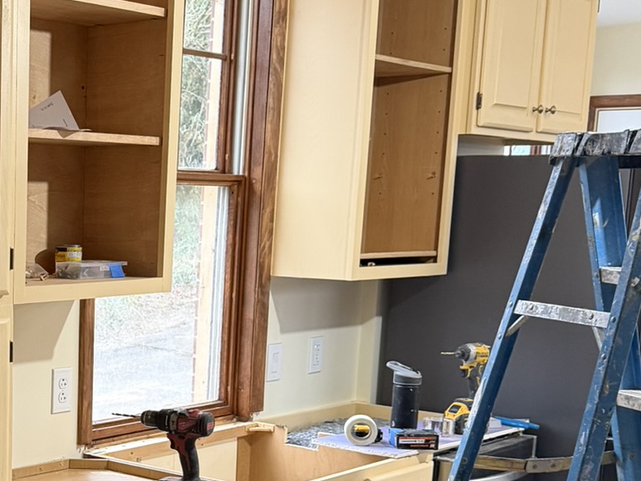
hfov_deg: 27.8
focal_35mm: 66
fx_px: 1222
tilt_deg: -9.0
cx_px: 10
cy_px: 407
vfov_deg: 21.9
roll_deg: -0.9
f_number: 1.78
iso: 320
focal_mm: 6.76
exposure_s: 1/60
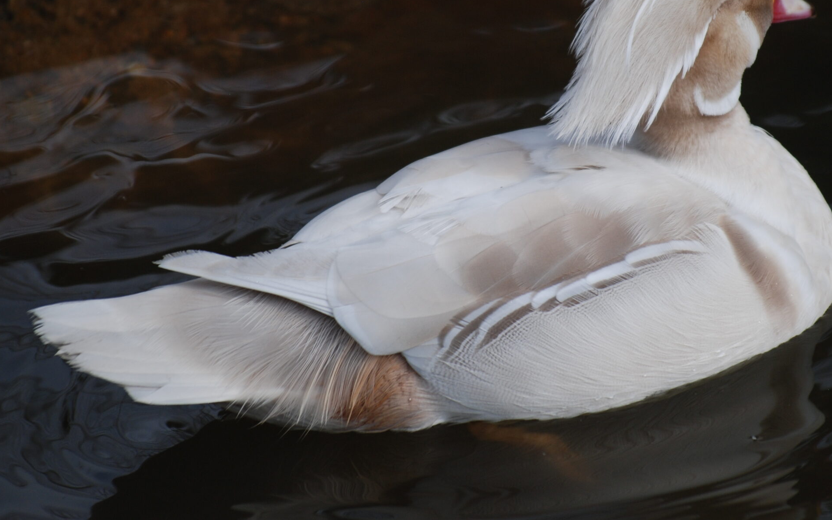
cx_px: 494
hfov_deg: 5.1
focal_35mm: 411
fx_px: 9320
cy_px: 169
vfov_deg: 3.2
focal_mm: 200
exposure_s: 1/500
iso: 200
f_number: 5.6
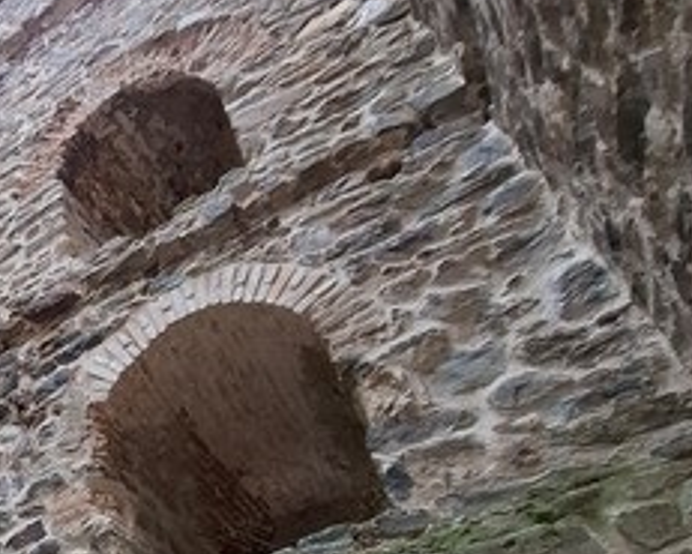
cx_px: 33
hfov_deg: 47.1
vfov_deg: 43.1
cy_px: 419
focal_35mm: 33
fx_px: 676
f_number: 2.2
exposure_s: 1/50
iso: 40
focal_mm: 1.74
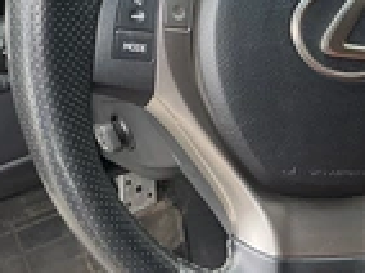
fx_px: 832
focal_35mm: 79
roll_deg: +2.9
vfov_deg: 18.4
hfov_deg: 24.7
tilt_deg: -34.1
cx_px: 239
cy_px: 36
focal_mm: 3
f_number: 1.8
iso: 50
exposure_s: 1/122
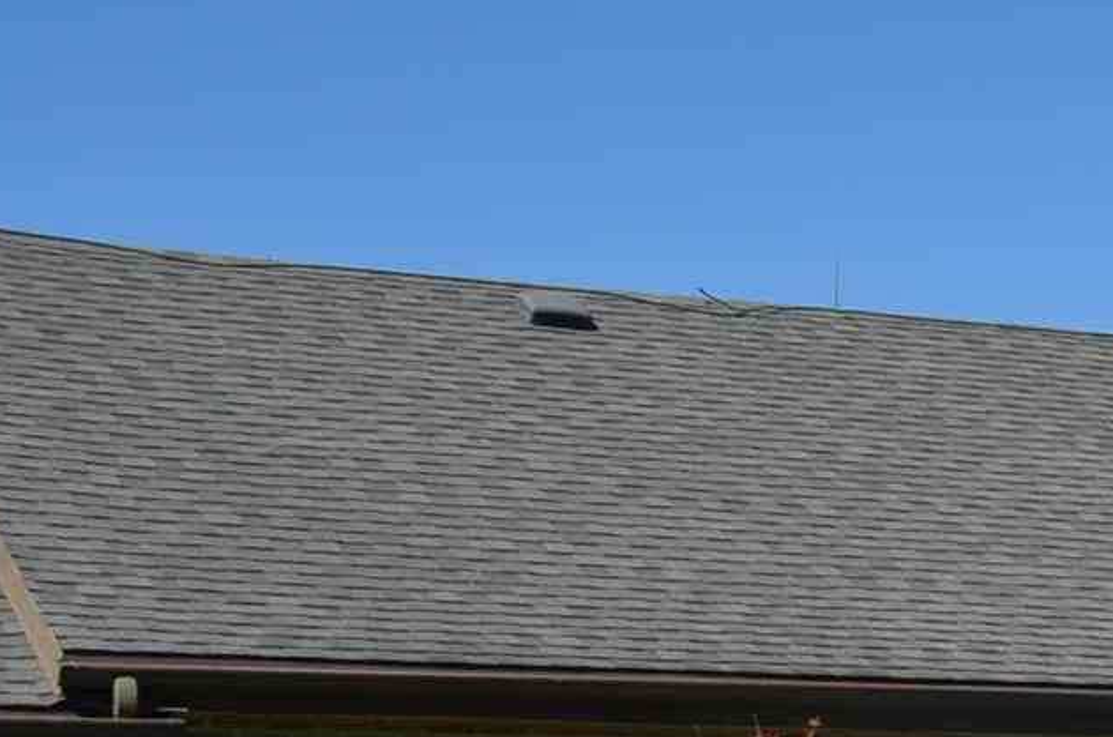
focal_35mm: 117
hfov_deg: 15.9
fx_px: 3609
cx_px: 1735
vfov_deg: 11.1
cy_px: 1191
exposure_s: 1/250
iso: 100
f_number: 8
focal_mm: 24
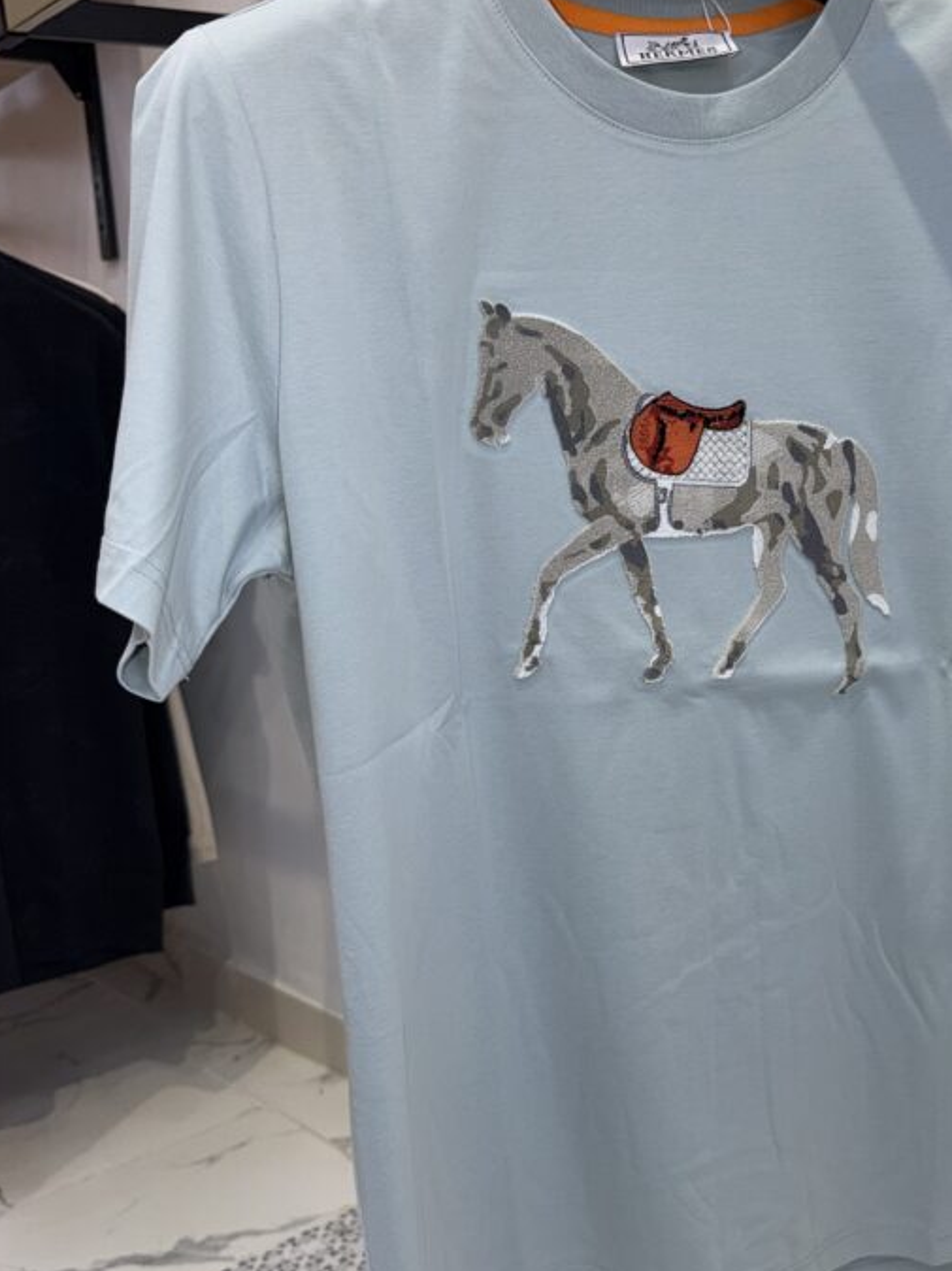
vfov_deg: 49.0
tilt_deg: -10.5
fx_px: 1394
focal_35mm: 38
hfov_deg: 37.1
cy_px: 657
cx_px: 673
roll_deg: +2.7
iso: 50
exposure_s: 1/212
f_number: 1.78
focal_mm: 6.76
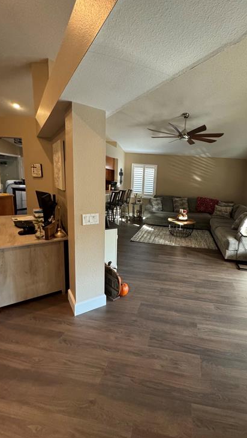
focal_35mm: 16
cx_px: 164
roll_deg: -4.8
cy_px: 215
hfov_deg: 65.4
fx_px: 186
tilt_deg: -10.9
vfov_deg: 99.3
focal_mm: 2.22
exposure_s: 1/60
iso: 800
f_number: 2.2
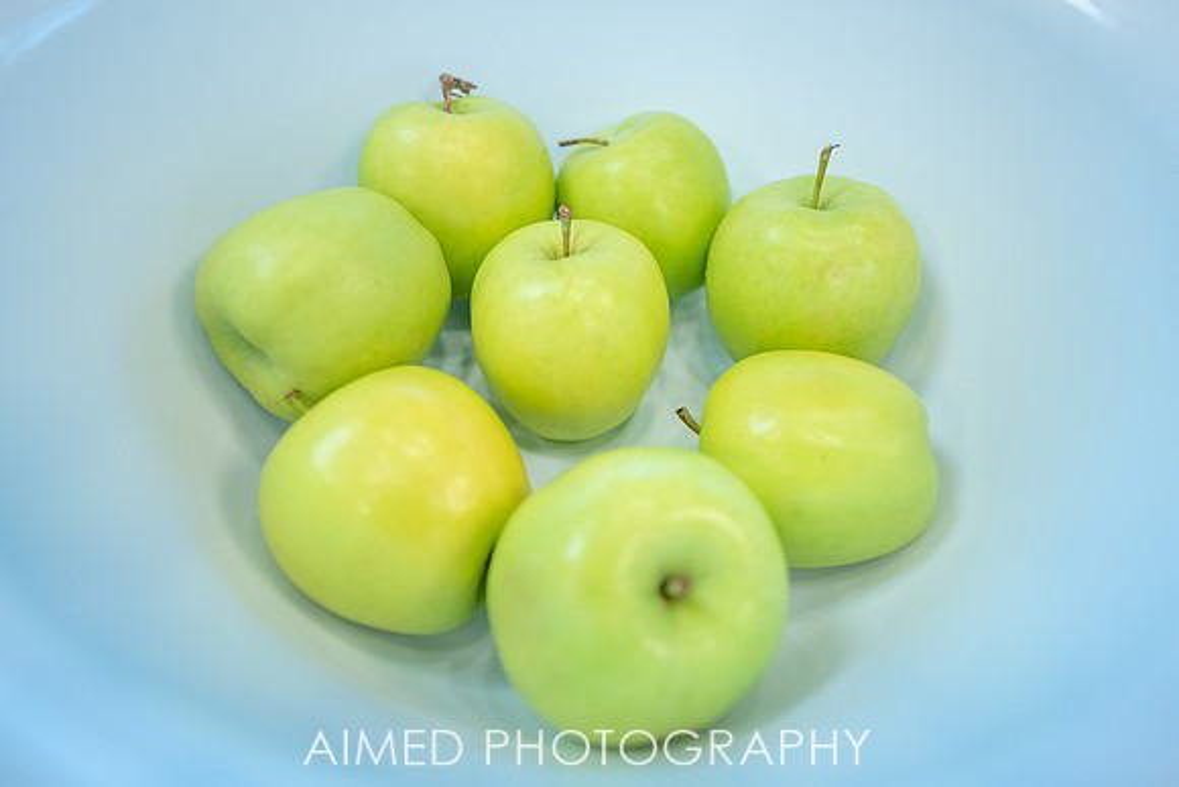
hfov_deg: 72.0
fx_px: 811
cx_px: 608
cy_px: 381
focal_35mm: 25
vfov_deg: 51.7
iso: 800
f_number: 2.8
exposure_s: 1/320
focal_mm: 24
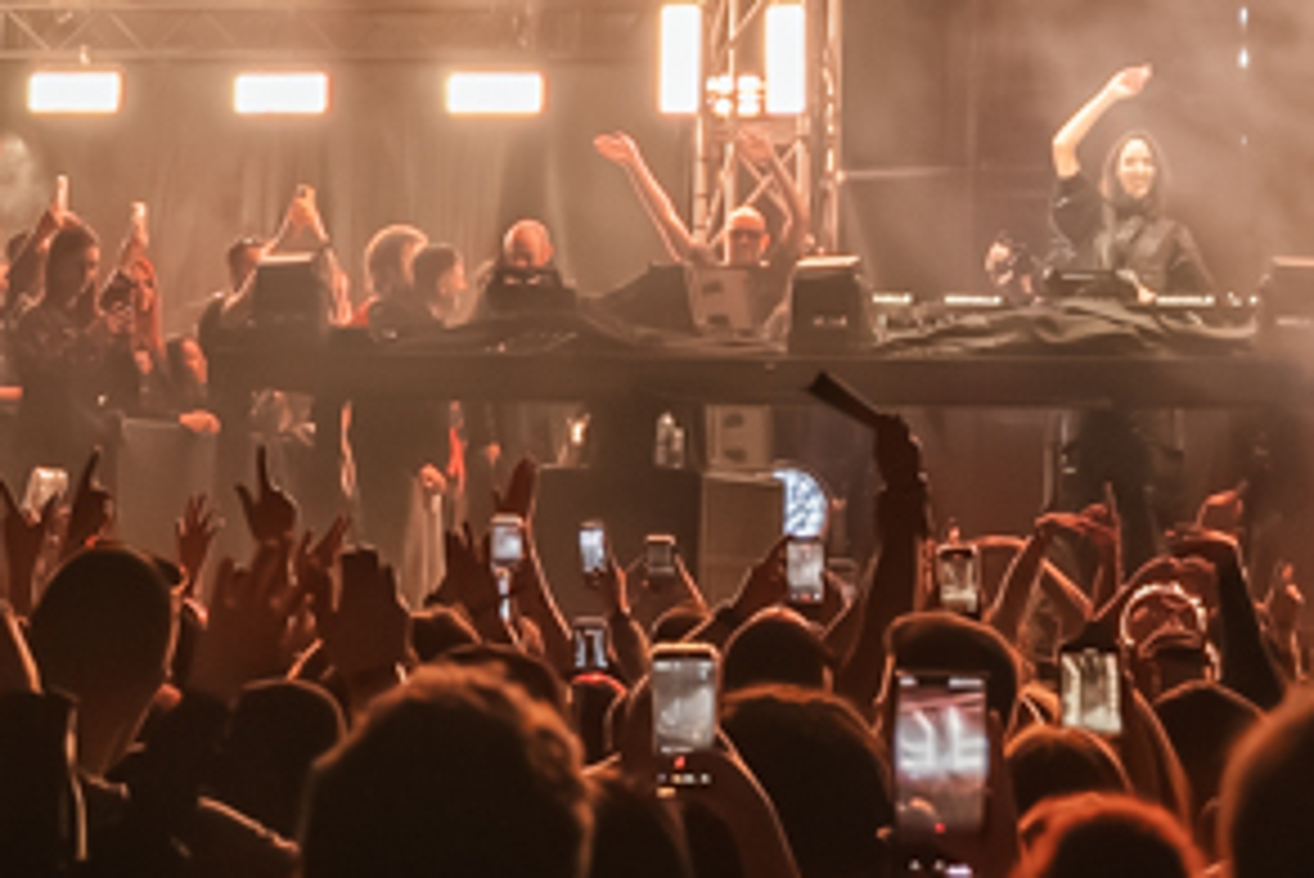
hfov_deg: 11.3
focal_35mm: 181
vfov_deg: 7.1
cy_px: -1326
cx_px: 990
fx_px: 6609
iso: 5000
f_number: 2.8
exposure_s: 1/320
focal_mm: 32
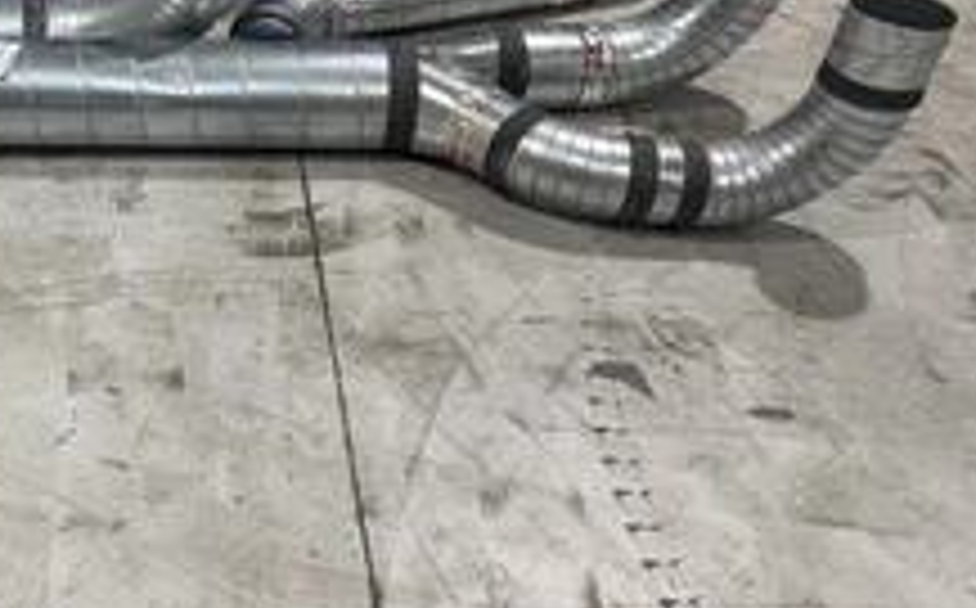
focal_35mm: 47
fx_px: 1249
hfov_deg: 39.8
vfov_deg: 27.1
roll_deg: +1.8
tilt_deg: -35.4
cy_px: 194
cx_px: 112
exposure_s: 1/120
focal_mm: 6.76
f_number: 1.78
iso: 80
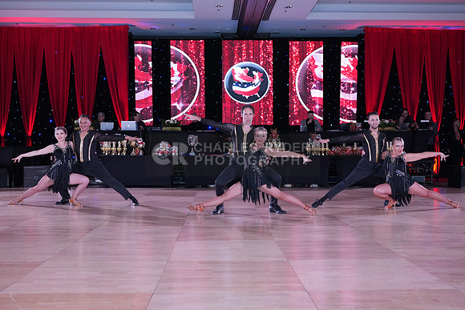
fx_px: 530
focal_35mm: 41
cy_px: 155
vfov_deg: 32.6
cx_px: 232
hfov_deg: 47.4
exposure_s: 1/250
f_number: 5
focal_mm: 41
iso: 2500
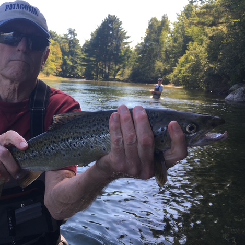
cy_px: 120
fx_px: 280
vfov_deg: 47.2
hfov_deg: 46.5
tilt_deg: -6.4
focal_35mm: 35
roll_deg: -2.2
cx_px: 83
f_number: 2.2
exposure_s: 1/358
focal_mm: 4.15
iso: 25
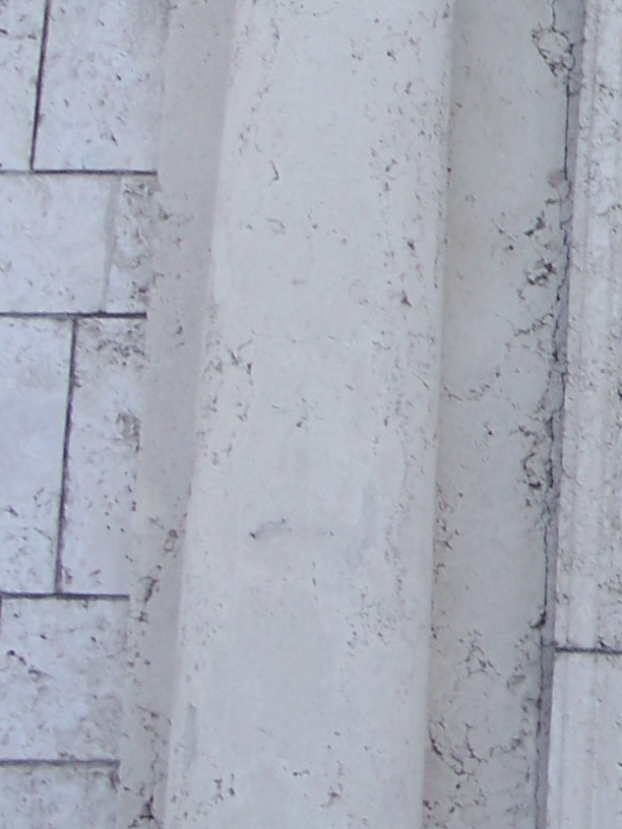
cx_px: 1184
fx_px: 3546
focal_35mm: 148
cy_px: 122
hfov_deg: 9.5
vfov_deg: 13.3
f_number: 2.8
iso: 64
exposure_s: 1/160
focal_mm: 7.8
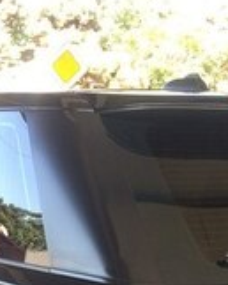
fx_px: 733
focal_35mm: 87
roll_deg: -2.0
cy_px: 359
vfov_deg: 20.3
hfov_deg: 16.9
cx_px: -49
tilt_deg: -12.5
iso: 50
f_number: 2.2
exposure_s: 1/100
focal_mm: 4.15
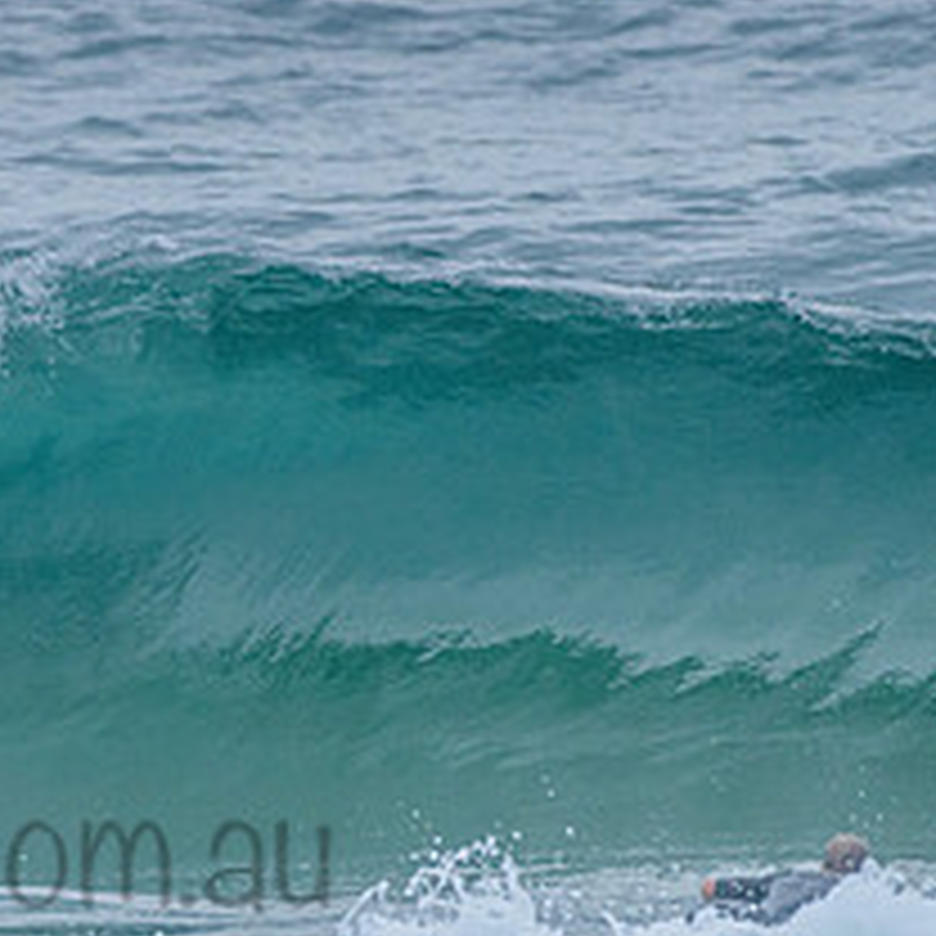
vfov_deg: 1.2
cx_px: -140
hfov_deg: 1.2
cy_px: 609
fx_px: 44389
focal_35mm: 1451
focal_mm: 500
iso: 1600
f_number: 5.6
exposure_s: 1/2000
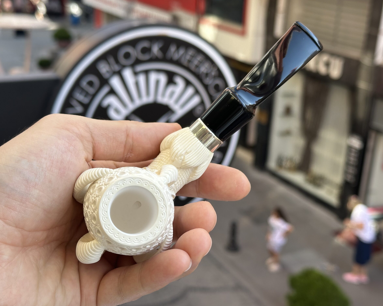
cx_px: 206
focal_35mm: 51
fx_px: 578
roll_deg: -3.0
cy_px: 152
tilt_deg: -18.5
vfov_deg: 29.7
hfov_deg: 36.6
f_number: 1.78
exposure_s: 1/473
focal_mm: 6.86
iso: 64
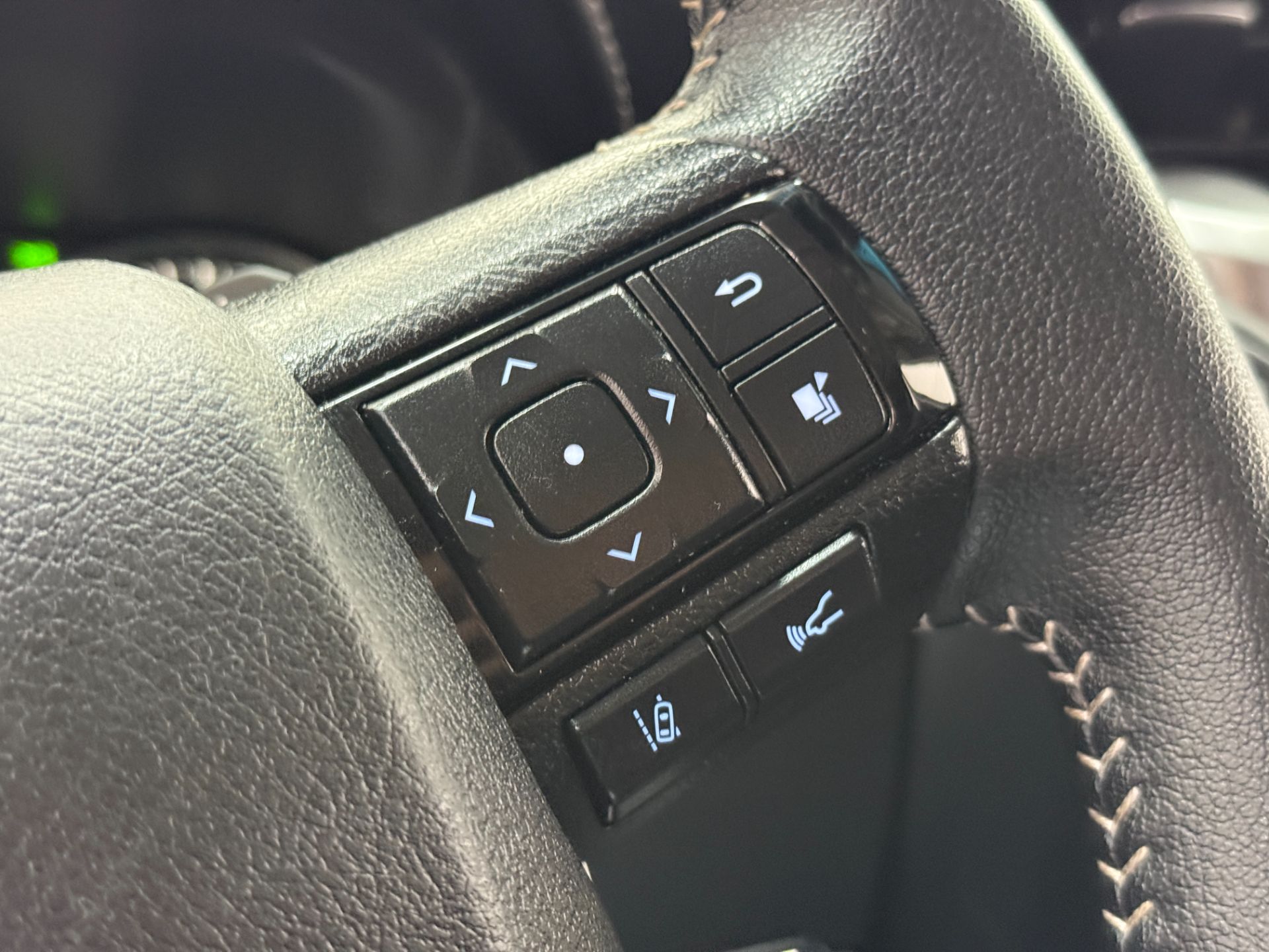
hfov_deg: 39.7
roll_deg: +1.4
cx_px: 634
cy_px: 476
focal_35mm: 48
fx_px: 1760
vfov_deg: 30.3
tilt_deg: -9.4
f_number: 1.78
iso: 640
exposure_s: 1/20
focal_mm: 6.76
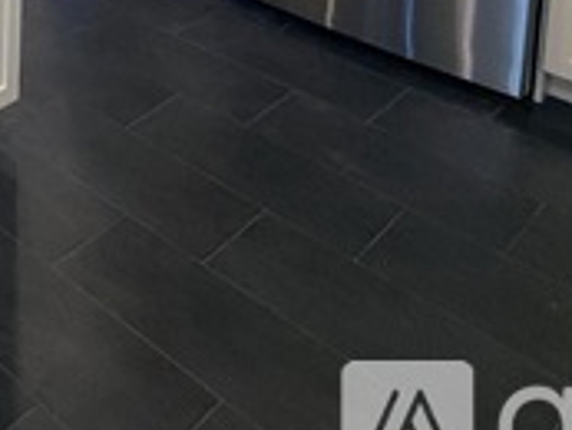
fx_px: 893
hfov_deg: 27.6
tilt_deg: -7.2
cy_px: -334
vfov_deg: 20.0
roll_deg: +0.3
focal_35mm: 54
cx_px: -226
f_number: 2.2
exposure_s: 1/120
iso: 320
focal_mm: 2.22
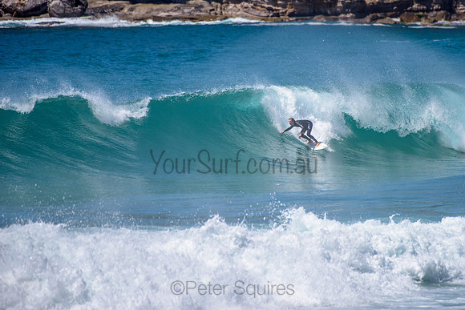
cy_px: 120
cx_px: 285
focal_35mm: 613
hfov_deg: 3.4
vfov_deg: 2.2
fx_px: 7917
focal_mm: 500
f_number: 5.6
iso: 100
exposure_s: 1/2000
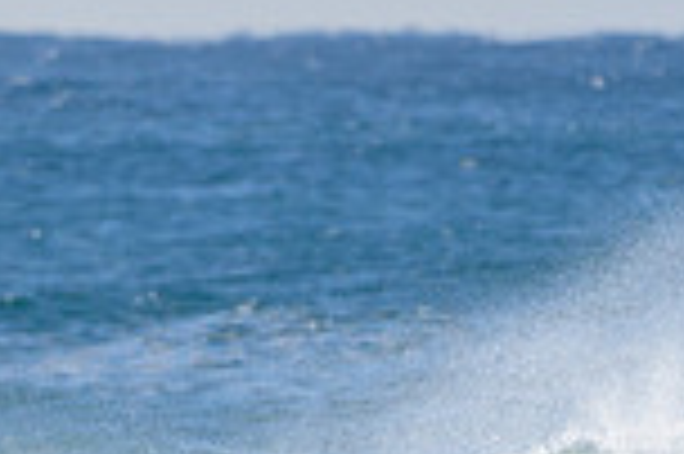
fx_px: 36972
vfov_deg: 0.7
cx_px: 52
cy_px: 695
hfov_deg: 1.1
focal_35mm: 1948
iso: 180
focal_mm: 500
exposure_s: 1/2000
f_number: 5.6
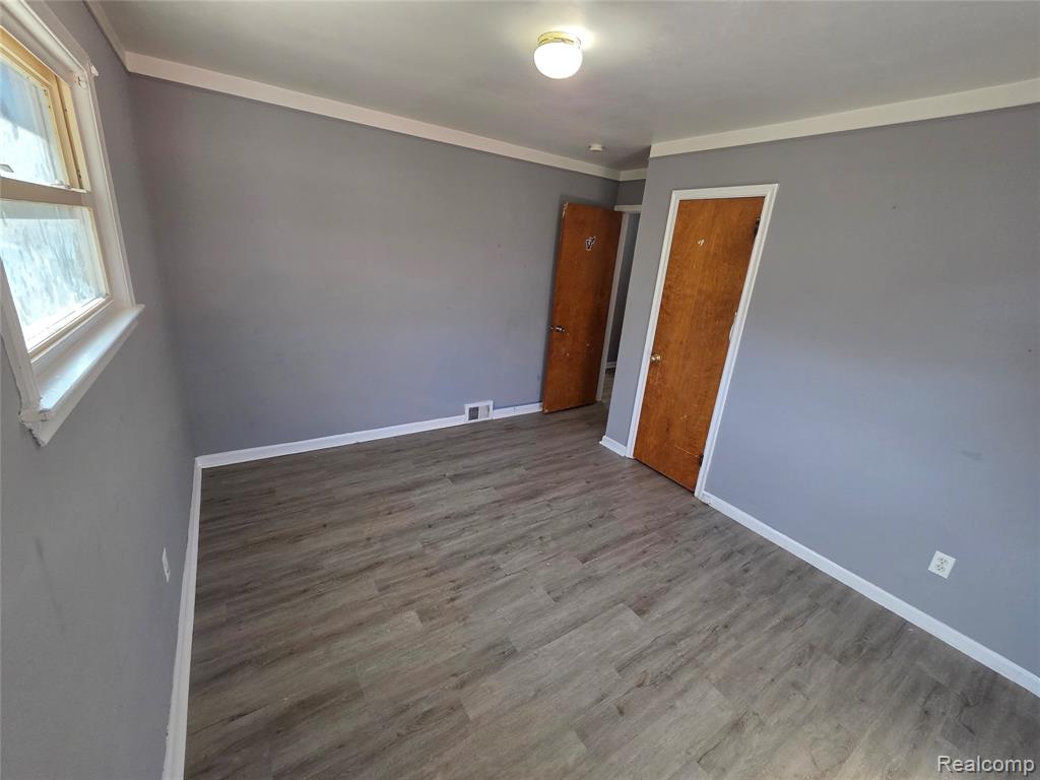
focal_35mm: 13
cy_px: 390
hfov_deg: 106.2
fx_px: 391
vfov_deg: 89.9
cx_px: 520
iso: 200
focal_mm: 2.2
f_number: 2.2
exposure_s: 1/120
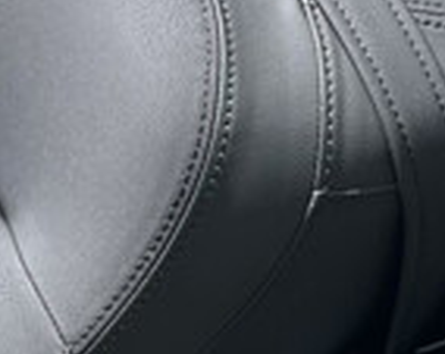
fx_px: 2510
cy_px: -69
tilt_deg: -23.6
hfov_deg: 10.1
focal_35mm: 191
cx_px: 262
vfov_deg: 8.0
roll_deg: +0.2
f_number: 1.6
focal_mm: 5.1
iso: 50
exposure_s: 1/1776
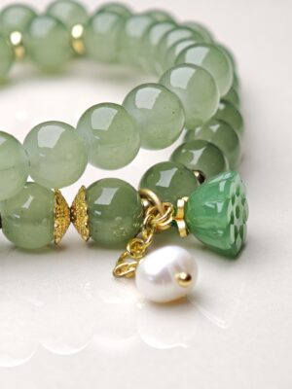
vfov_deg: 12.7
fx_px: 1755
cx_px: 146
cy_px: 194
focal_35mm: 156
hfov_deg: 9.5
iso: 50
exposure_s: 1/475
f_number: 1.8
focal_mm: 11.5
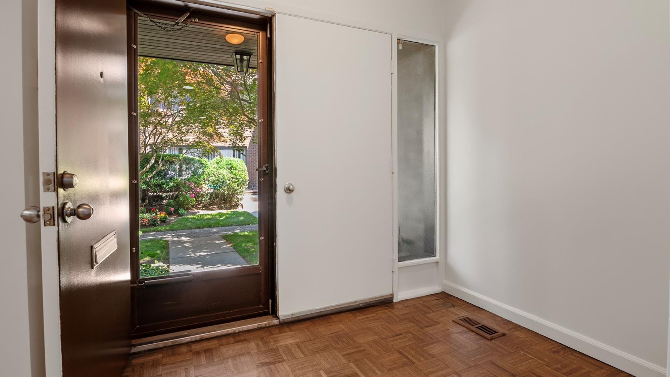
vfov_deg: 60.9
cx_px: 321
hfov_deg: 92.6
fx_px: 320
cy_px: 167
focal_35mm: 18
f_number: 8
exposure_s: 1/10
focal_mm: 15
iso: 500
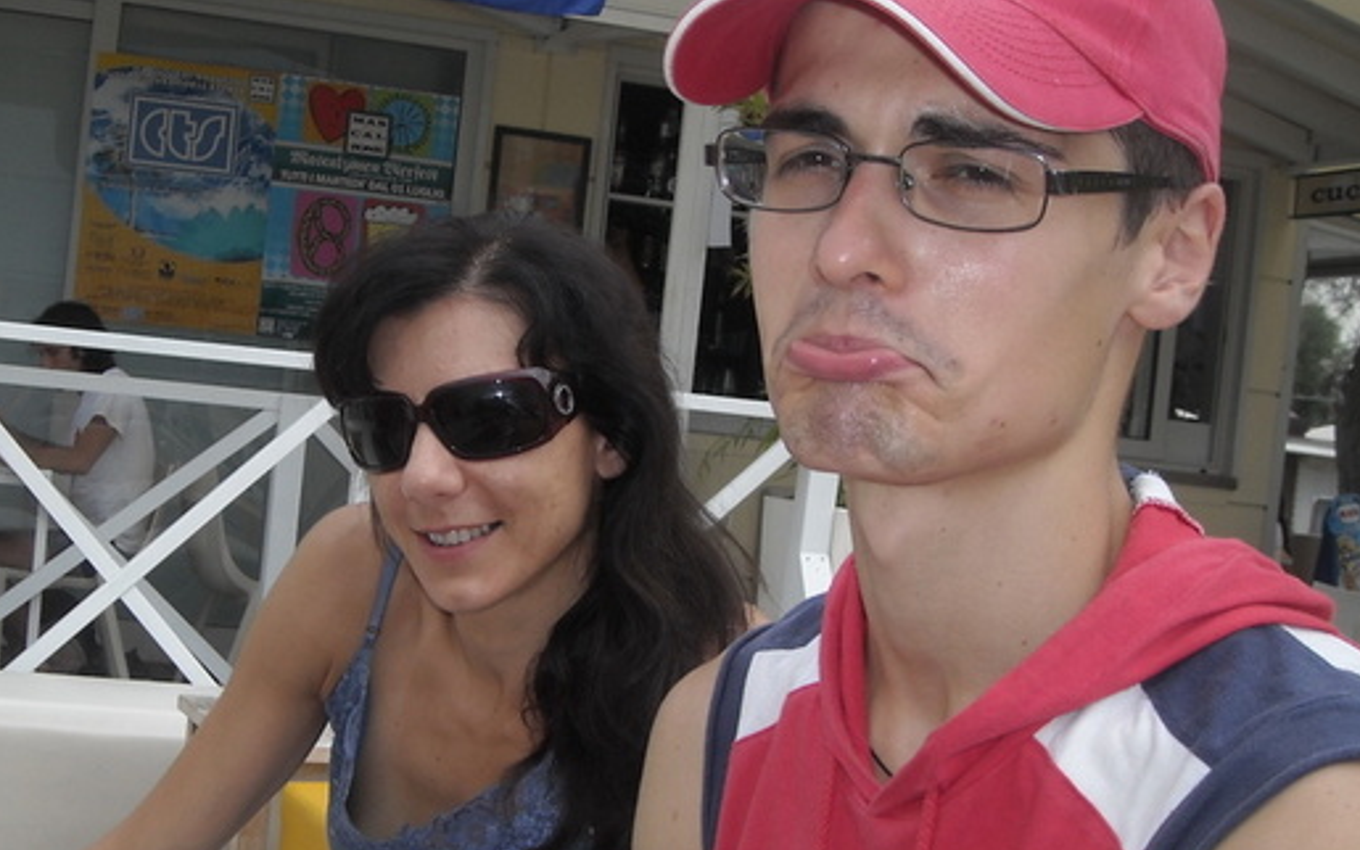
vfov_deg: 22.8
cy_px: 443
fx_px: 2113
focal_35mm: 57
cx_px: 526
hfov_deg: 35.5
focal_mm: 5.7
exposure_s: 1/154
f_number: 5.6
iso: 64
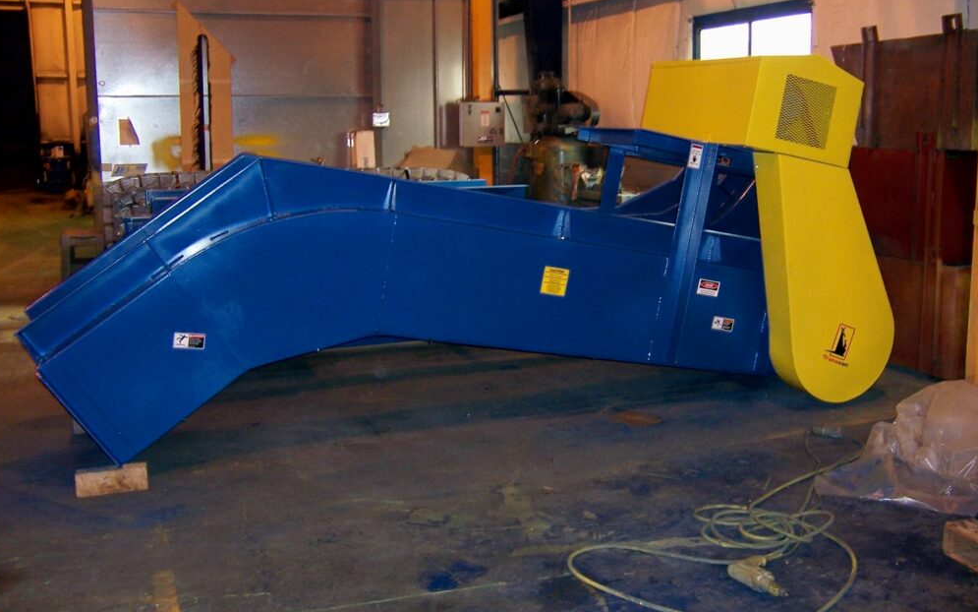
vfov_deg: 35.2
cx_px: 490
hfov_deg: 54.0
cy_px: 250
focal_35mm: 36
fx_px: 960
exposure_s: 1/30
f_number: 2.8
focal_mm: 5.5
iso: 80
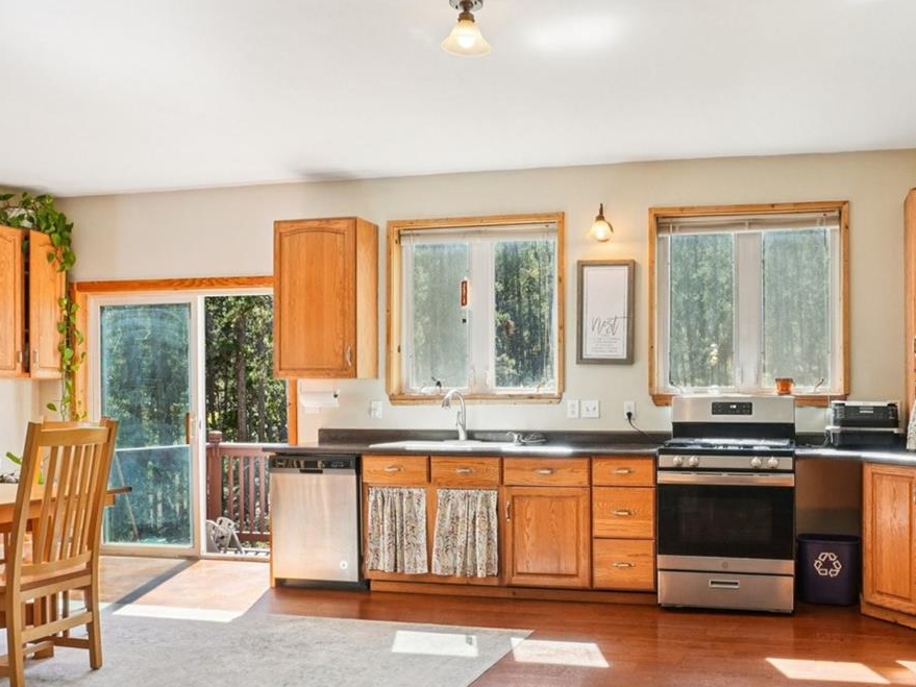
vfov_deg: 48.2
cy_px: 408
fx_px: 764
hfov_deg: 60.0
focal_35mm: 29
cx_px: 632
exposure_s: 1/30
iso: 200
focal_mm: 11
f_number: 8
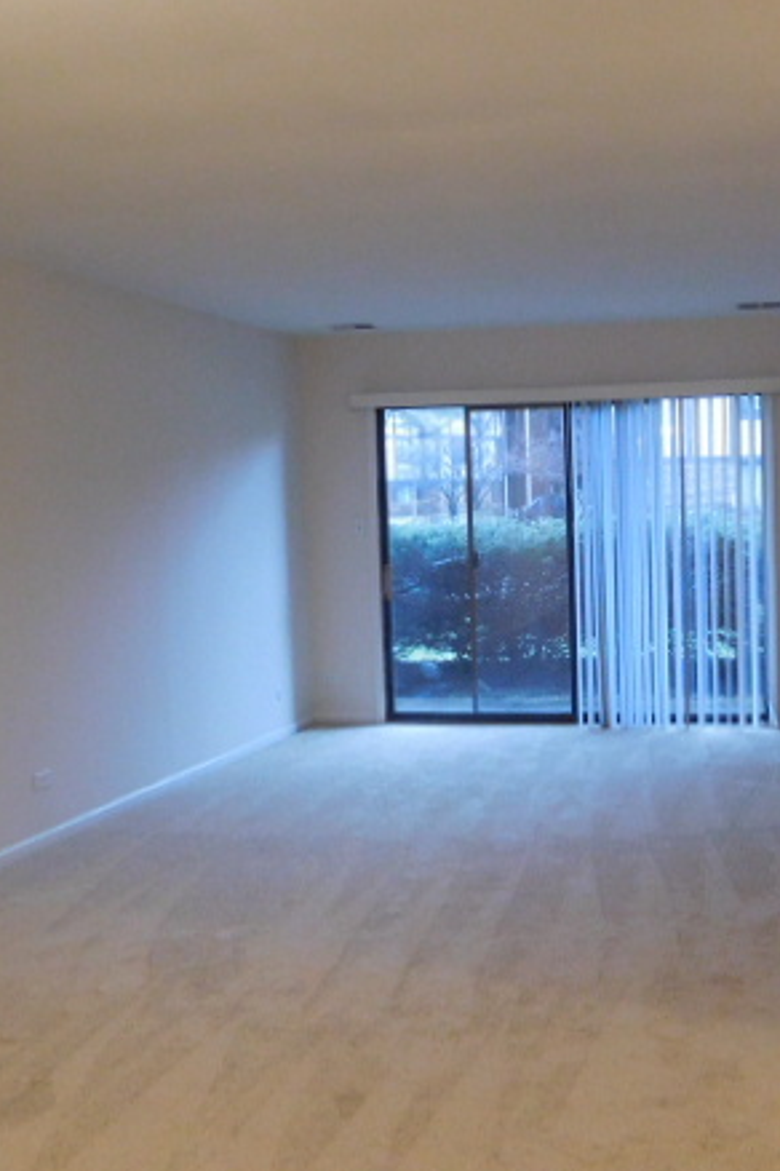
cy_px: 591
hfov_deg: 34.4
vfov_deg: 50.7
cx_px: 569
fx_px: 1235
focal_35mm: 38
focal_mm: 4.5
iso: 400
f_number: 3.4
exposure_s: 1/15
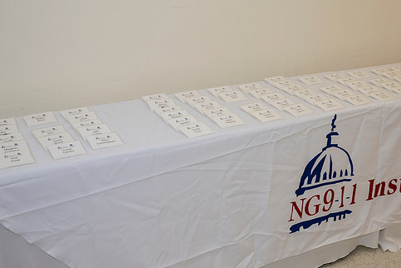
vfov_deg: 31.9
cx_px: 225
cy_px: 147
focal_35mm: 42
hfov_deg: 46.3
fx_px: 468
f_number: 4.5
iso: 800
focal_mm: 35
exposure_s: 1/125
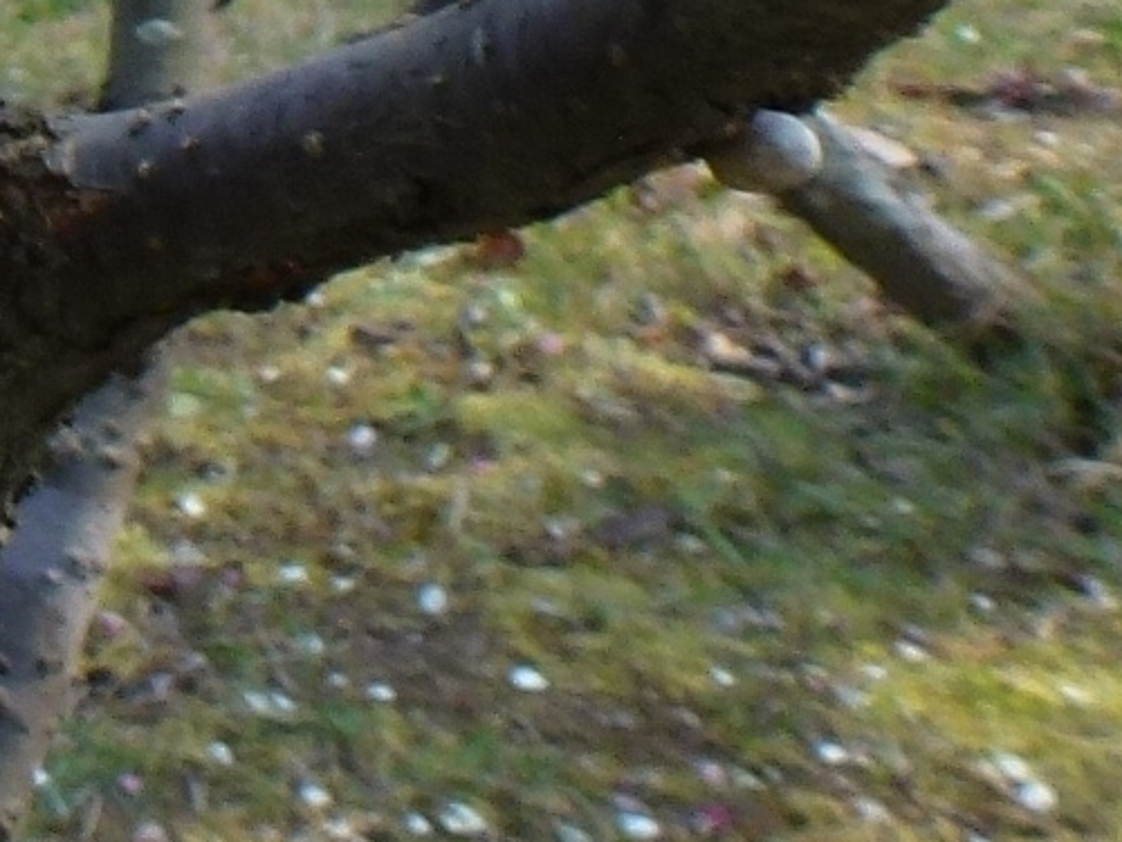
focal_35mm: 123
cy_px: -597
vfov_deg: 11.3
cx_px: -1495
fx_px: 3987
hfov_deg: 12.7
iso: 100
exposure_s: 1/200
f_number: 4
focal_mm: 4.3
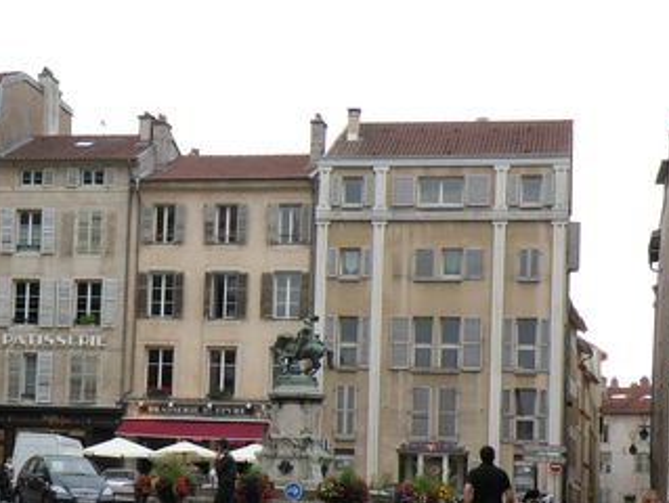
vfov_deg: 13.8
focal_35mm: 107
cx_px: 159
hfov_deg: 18.2
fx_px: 2070
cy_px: 374
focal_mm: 11.9
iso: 64
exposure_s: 1/115
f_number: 4.5
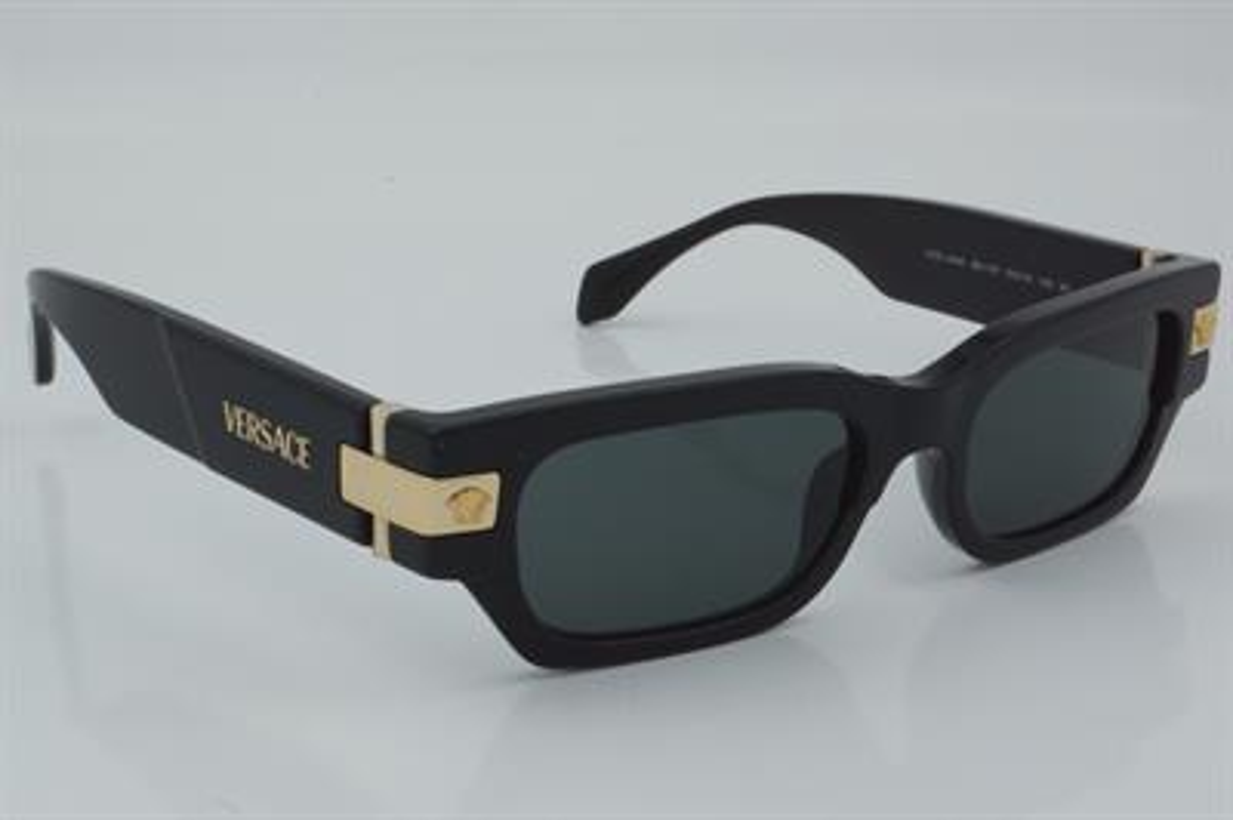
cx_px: 616
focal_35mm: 75
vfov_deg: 18.2
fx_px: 2567
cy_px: 410
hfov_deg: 27.0
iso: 100
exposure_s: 1/4
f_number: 32
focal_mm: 50
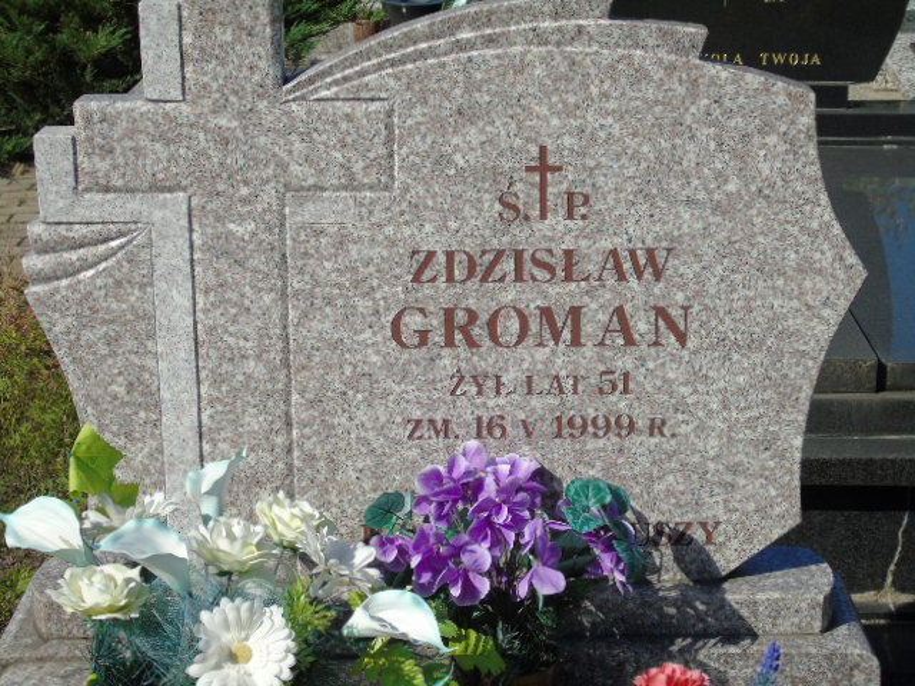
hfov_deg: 27.4
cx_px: 458
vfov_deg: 20.7
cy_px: 343
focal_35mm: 71
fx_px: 1877
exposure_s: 1/800
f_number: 4.7
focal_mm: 13
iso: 80
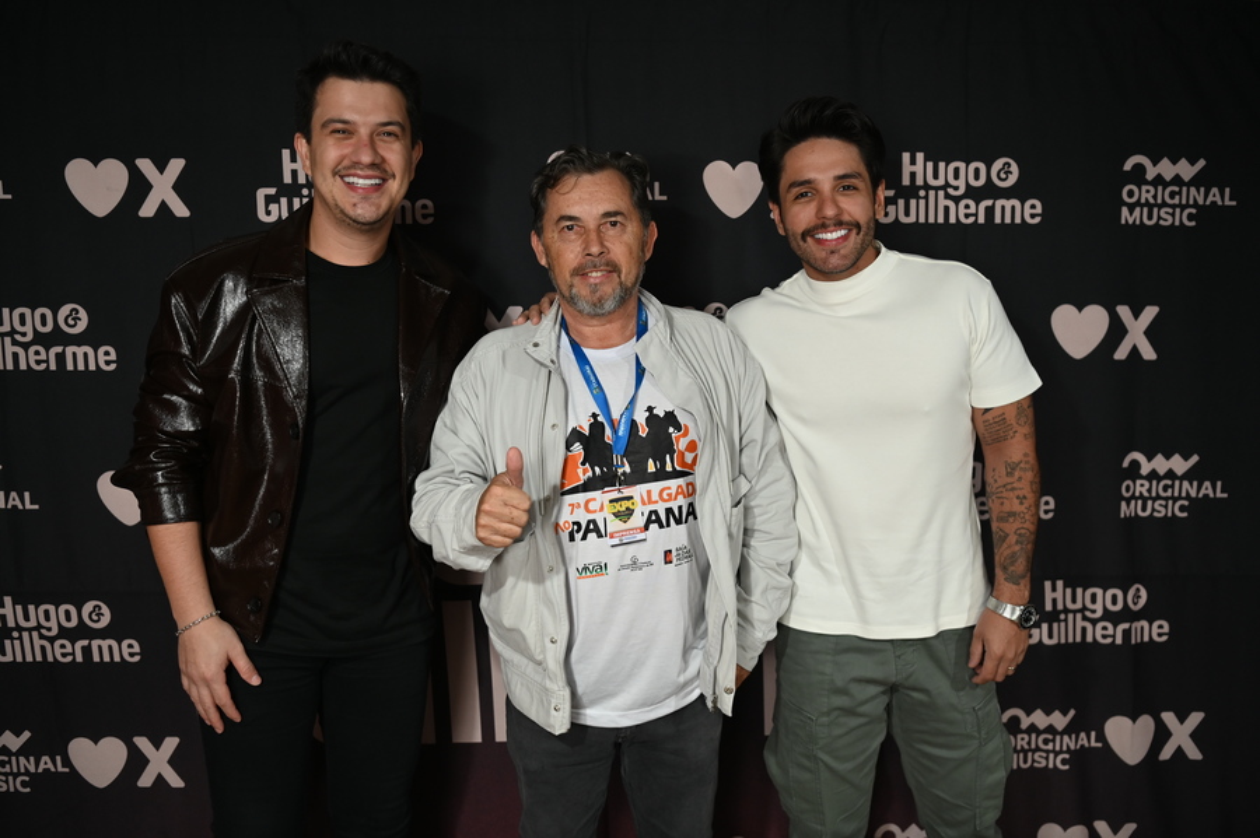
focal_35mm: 30
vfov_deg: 43.6
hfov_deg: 62.0
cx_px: 630
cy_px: 419
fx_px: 1049
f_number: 2.8
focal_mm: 30
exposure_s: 1/125
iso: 900
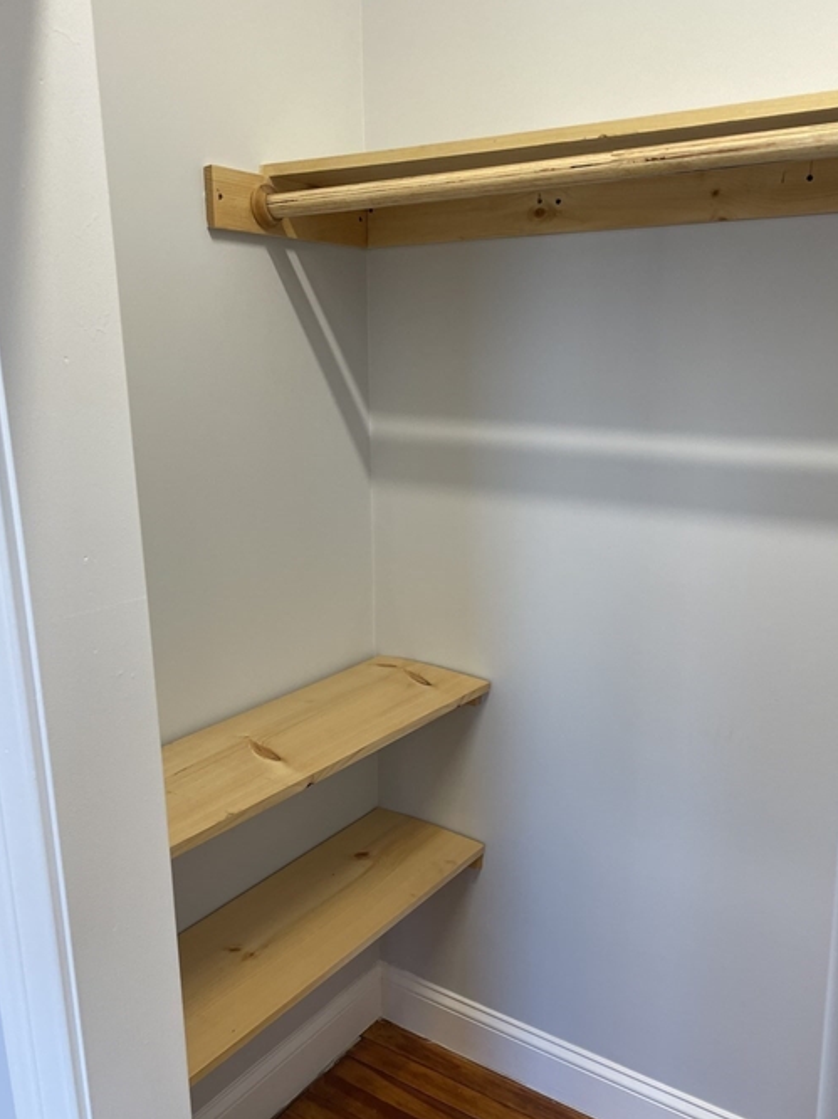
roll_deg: +0.1
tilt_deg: -13.8
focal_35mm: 30
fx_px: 969
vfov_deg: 59.9
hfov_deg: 46.7
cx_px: 452
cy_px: 612
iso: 100
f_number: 1.6
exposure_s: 1/120
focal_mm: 4.2
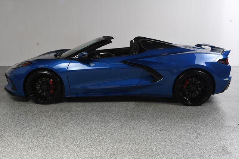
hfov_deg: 53.2
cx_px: 120
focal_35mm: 36
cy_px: 80
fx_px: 239
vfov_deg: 36.8
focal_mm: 24
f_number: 11
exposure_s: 1/160
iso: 100
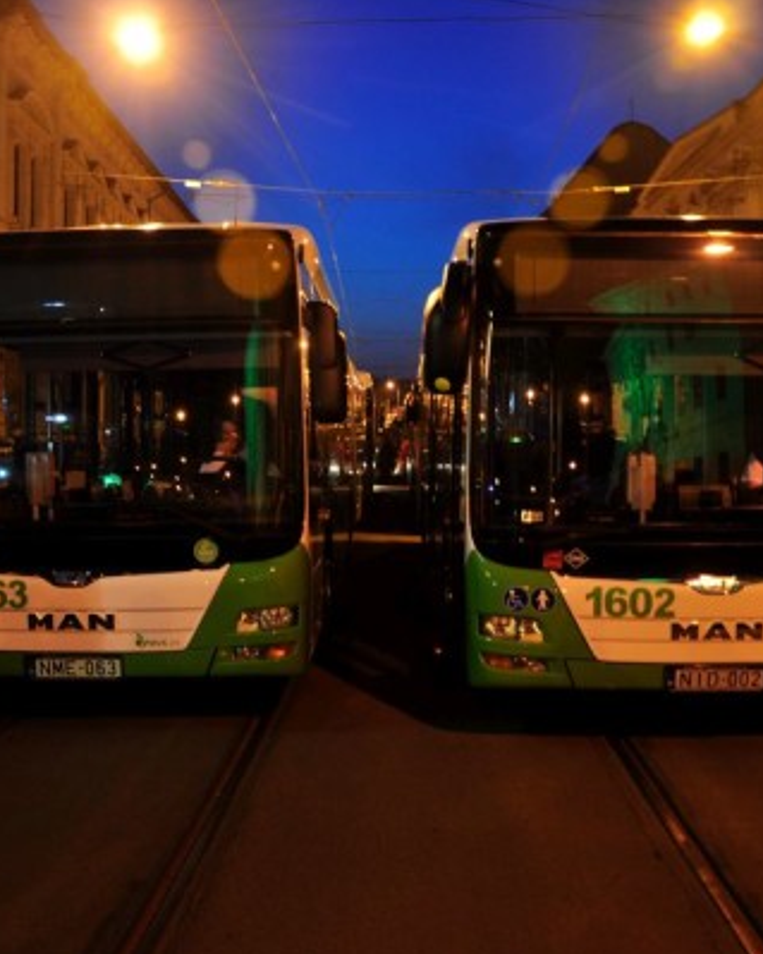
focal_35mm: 39
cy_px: 482
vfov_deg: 46.9
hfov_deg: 38.2
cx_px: 365
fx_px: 1101
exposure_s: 1/2.5
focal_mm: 18
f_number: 3.5
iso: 160
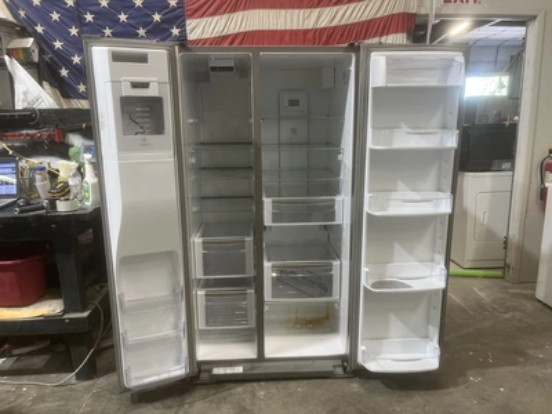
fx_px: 415
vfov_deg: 53.1
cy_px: 207
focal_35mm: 26
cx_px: 276
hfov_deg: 67.3
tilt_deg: -10.9
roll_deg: +1.8
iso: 100
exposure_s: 1/60
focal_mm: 5.1
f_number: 1.6
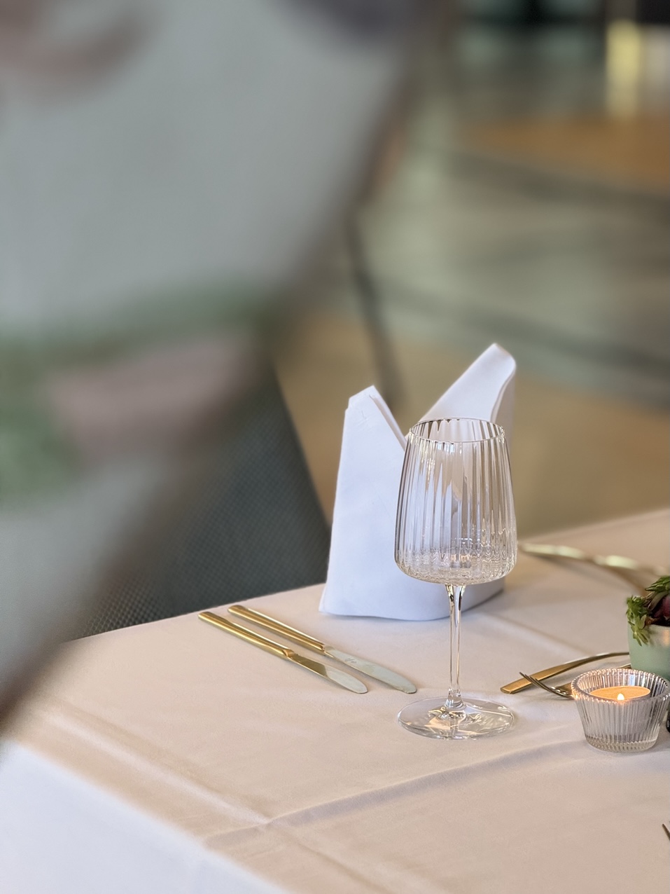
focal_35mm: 120
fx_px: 3097
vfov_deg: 16.4
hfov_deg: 12.3
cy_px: 447
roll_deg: -0.9
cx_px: 335
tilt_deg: -15.9
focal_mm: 15.66
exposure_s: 1/59
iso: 250
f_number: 2.8
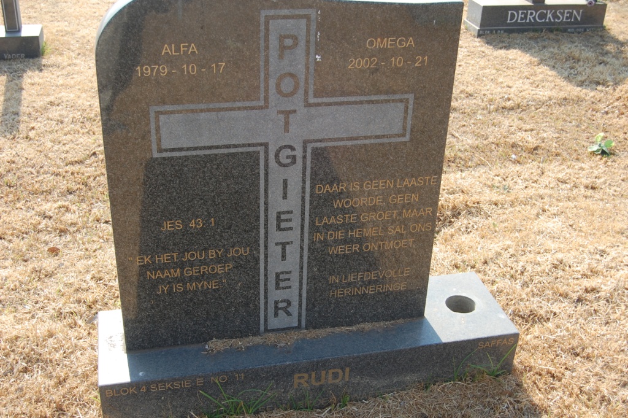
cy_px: 209
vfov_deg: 29.8
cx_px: 314
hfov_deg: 43.6
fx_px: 784
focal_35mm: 45
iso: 200
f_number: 6.3
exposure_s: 1/160
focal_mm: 30
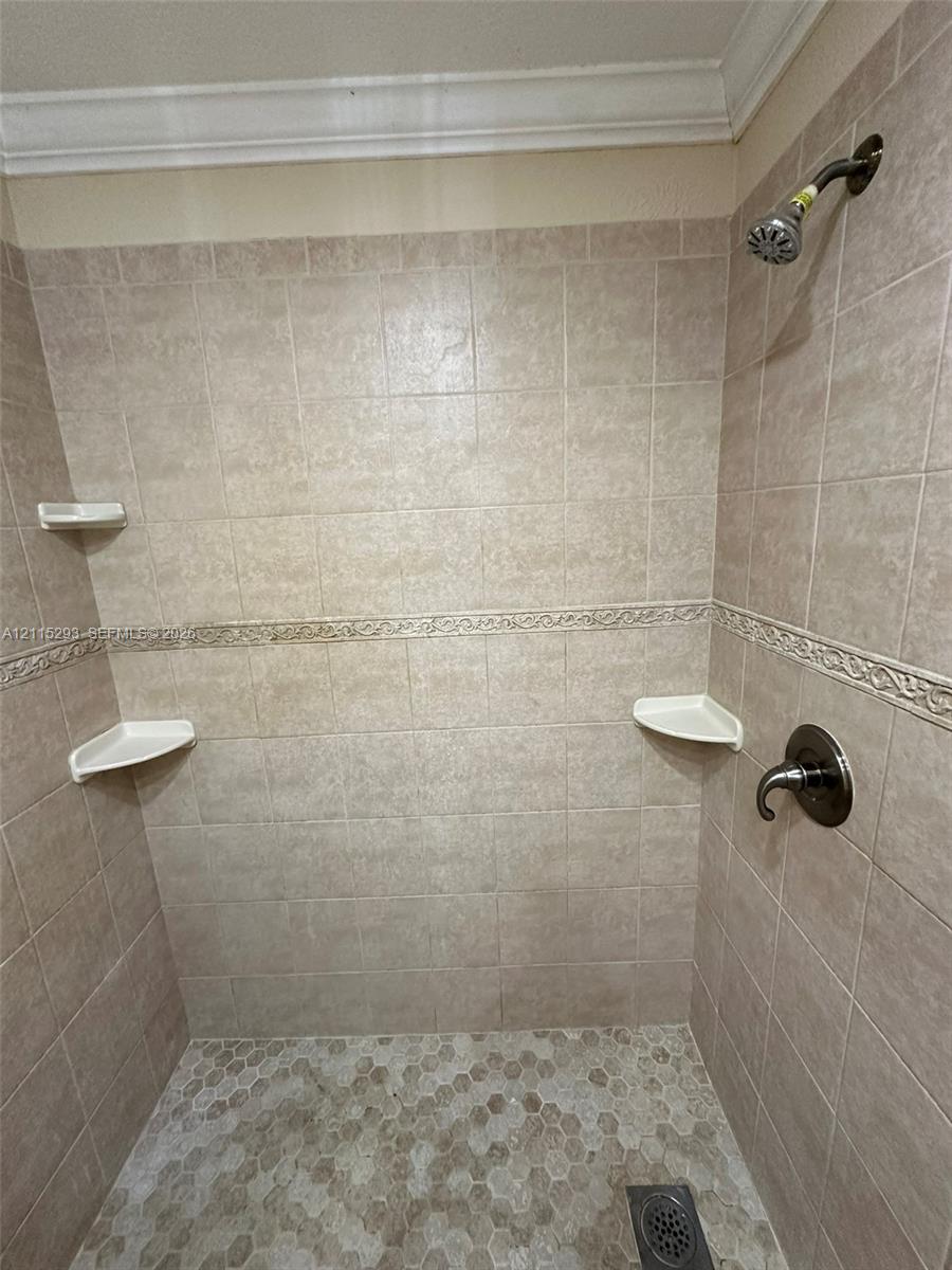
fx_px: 513
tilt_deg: -12.2
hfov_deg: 85.7
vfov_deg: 102.1
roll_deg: +2.0
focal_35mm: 14
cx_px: 476
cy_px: 635
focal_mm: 2.22
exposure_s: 1/84
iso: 320
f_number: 2.2
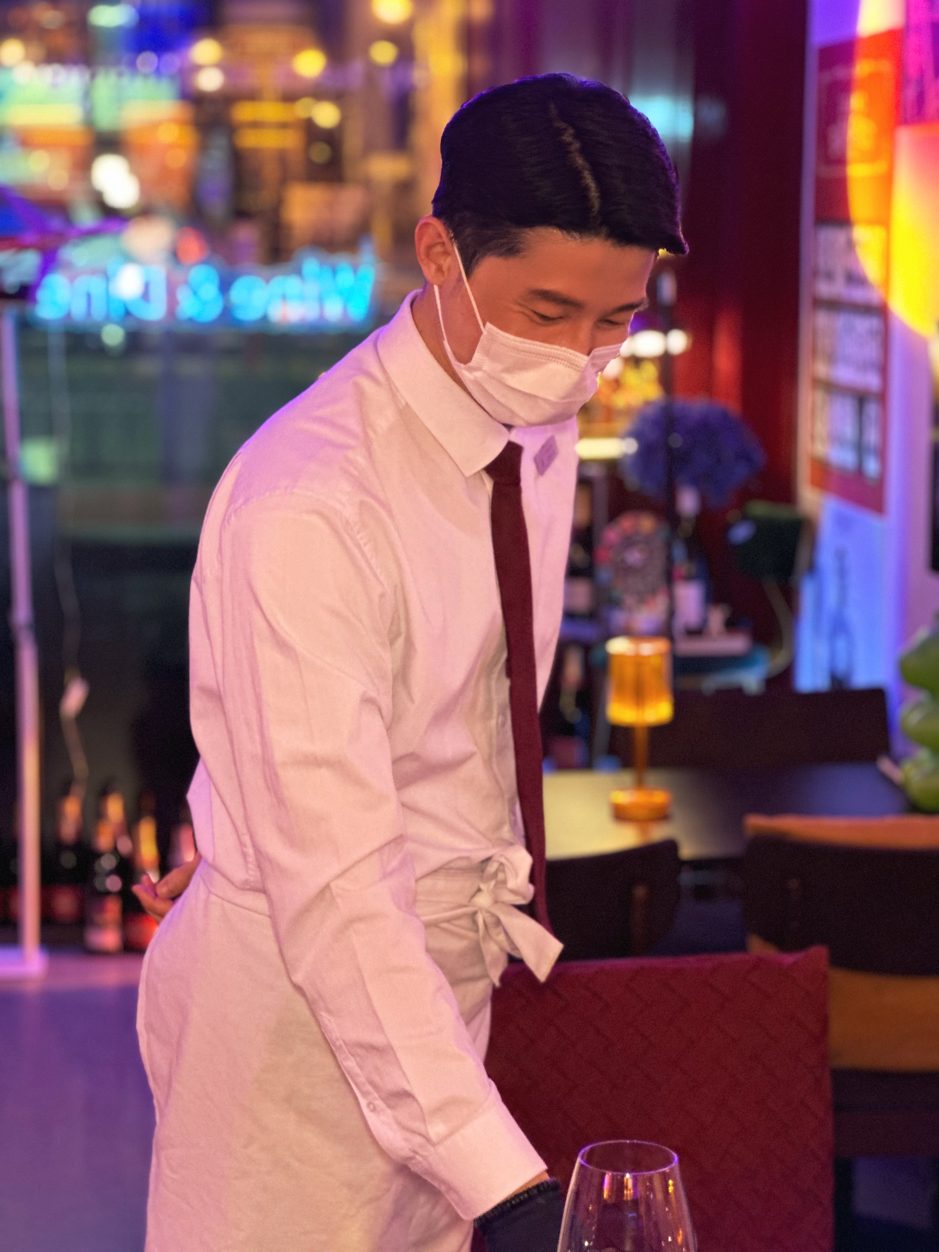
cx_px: 470
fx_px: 2785
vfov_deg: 25.3
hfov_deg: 19.1
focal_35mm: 77
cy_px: 626
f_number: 2.8
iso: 400
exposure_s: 1/14
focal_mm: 9
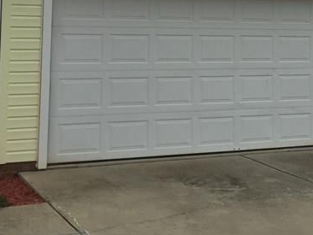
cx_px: 290
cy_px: -3
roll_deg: -0.9
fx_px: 732
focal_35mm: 81
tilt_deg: +4.9
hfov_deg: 23.4
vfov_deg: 17.7
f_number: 2.2
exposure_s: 1/694
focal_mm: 4.15
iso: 32
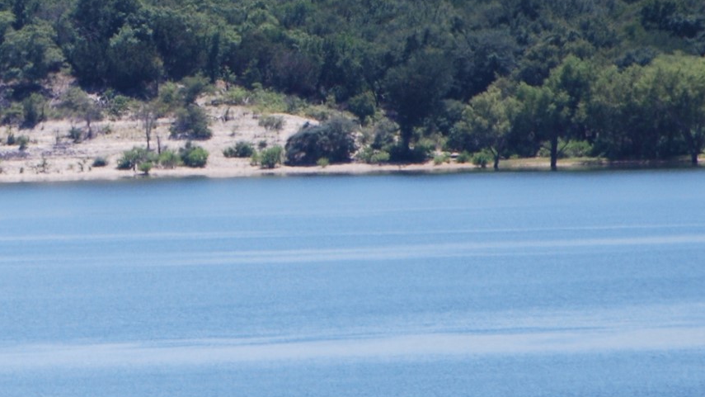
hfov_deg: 1.8
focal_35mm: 1196
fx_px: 22358
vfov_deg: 1.0
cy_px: 224
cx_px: -18
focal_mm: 300
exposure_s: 1/800
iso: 200
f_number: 5.6
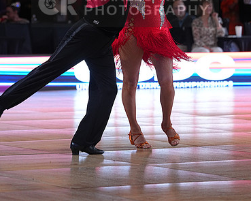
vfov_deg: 6.8
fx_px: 1686
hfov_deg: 8.5
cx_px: 126
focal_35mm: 227
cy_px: 5
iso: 1600
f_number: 4.5
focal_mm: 154
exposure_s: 1/400
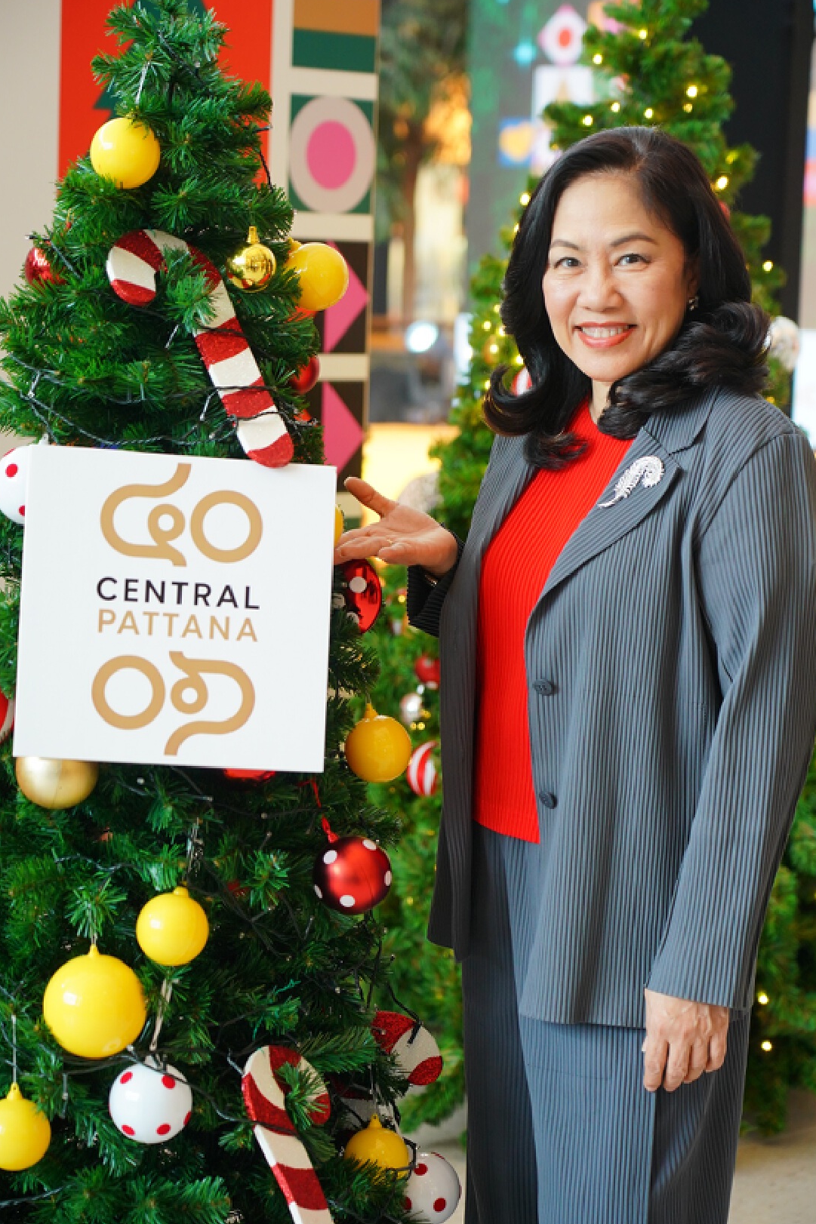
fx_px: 3094
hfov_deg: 15.0
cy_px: 598
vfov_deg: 22.4
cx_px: 408
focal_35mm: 91
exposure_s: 1/125
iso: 1600
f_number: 4
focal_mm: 82
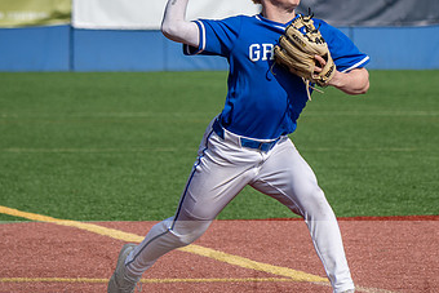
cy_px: 89
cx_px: 245
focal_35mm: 557
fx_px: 6795
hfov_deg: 3.7
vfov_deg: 2.5
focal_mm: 185
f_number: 5.3
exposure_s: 1/1600
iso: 125
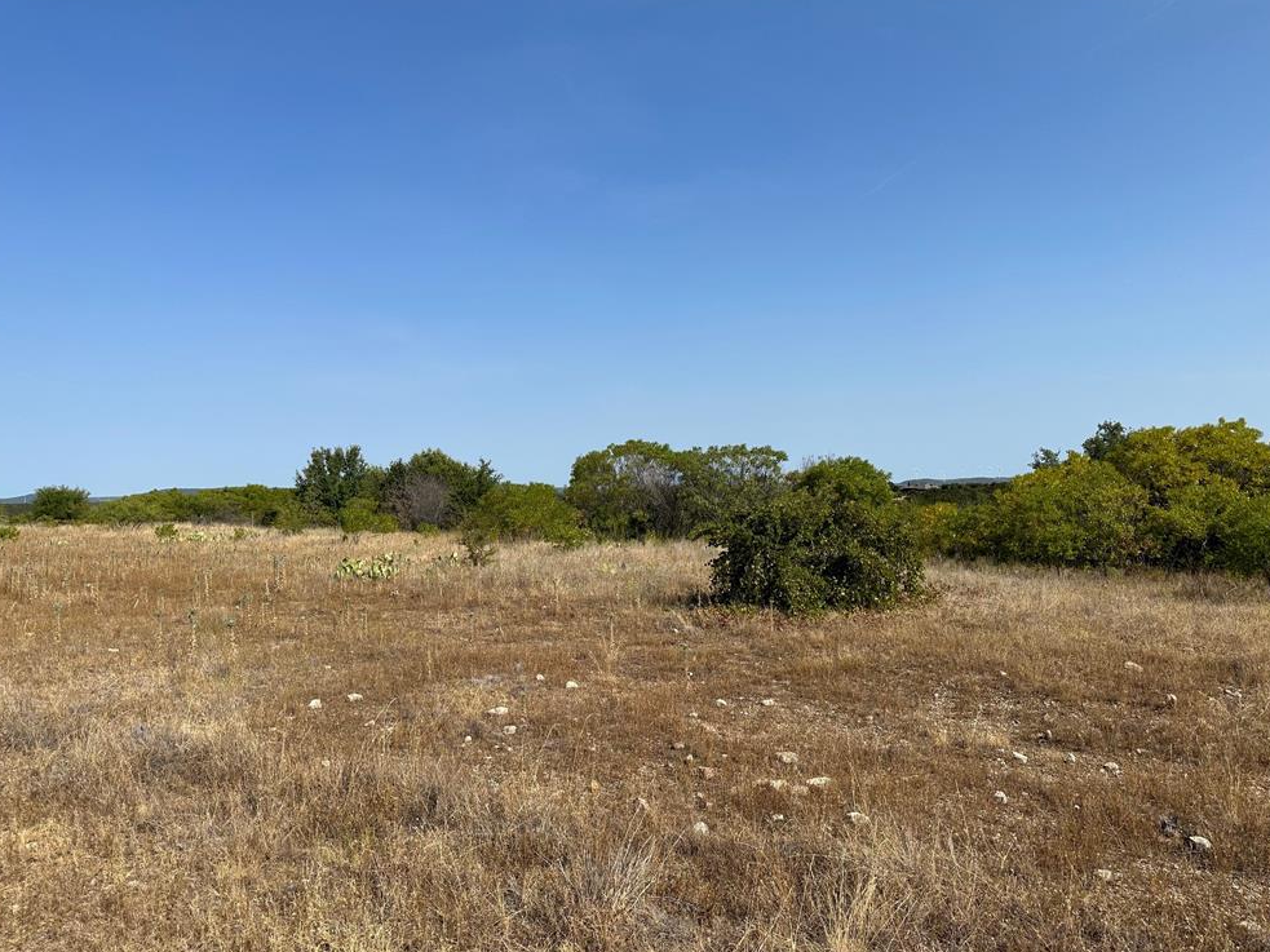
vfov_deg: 54.9
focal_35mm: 25
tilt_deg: -0.3
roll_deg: +1.9
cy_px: 484
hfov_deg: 69.4
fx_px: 917
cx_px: 647
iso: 80
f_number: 1.78
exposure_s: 1/6211
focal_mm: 6.86
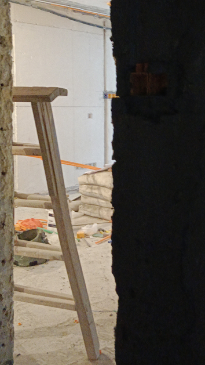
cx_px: 164
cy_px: 128
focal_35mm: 48
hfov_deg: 24.5
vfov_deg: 42.4
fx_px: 464
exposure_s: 1/25
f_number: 1.8
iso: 3080
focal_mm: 3.96
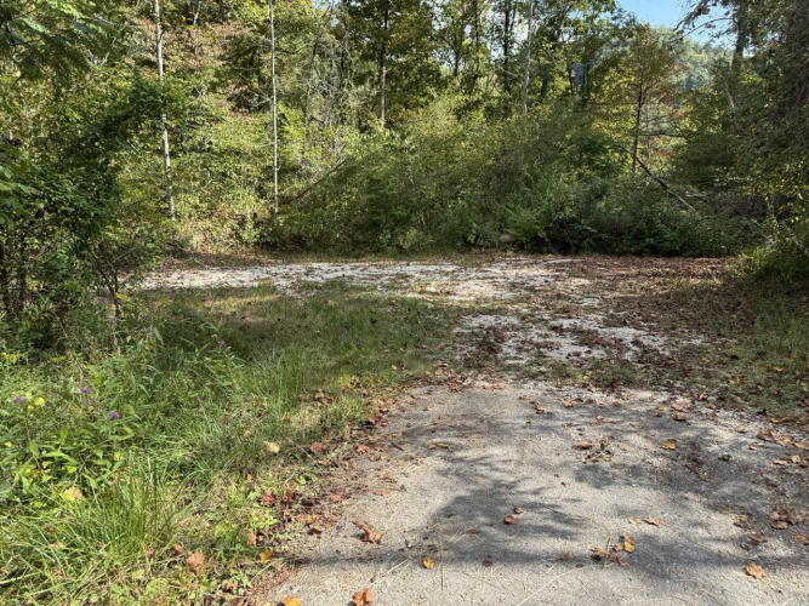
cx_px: 404
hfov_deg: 71.6
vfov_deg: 56.8
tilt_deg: -12.5
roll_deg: -0.6
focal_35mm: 24
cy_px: 303
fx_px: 561
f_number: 1.78
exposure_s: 1/1046
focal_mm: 6.76
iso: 80
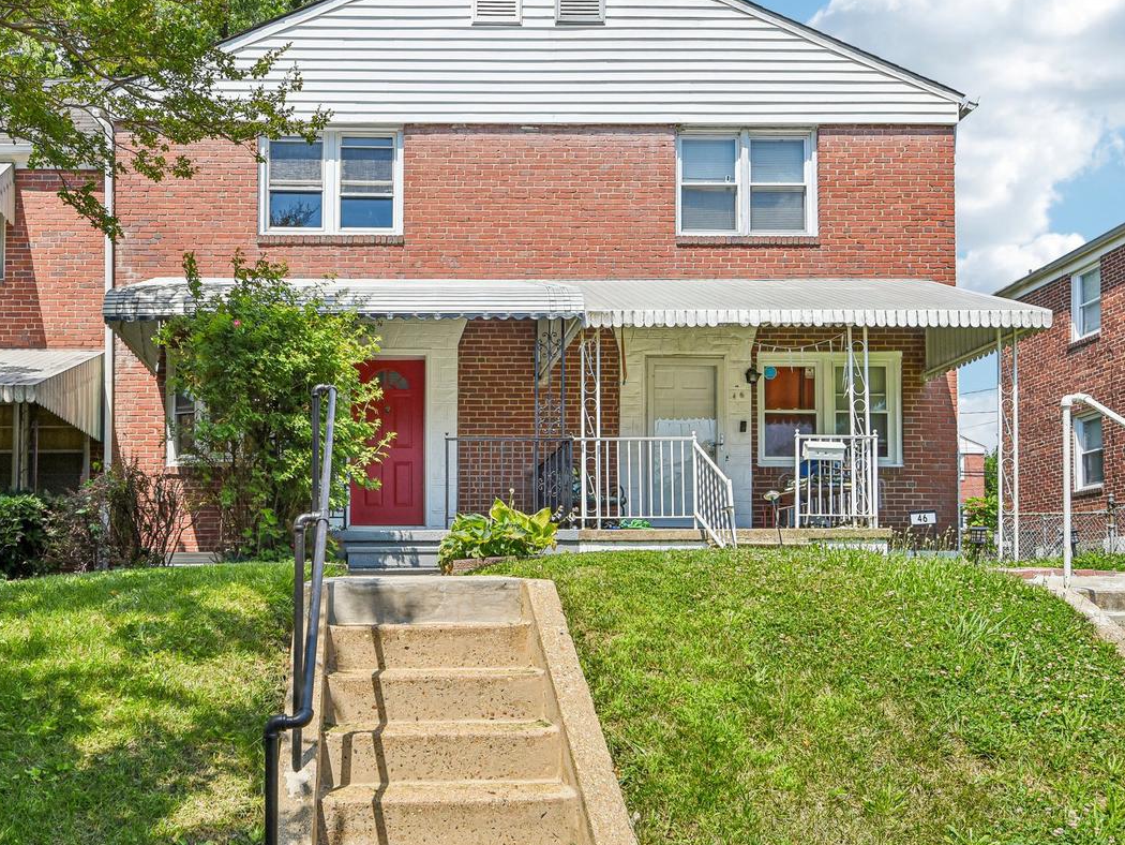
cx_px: 440
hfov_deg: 61.0
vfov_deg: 48.2
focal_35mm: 29
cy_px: 406
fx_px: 943
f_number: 8
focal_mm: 22
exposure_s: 1/800
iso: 400
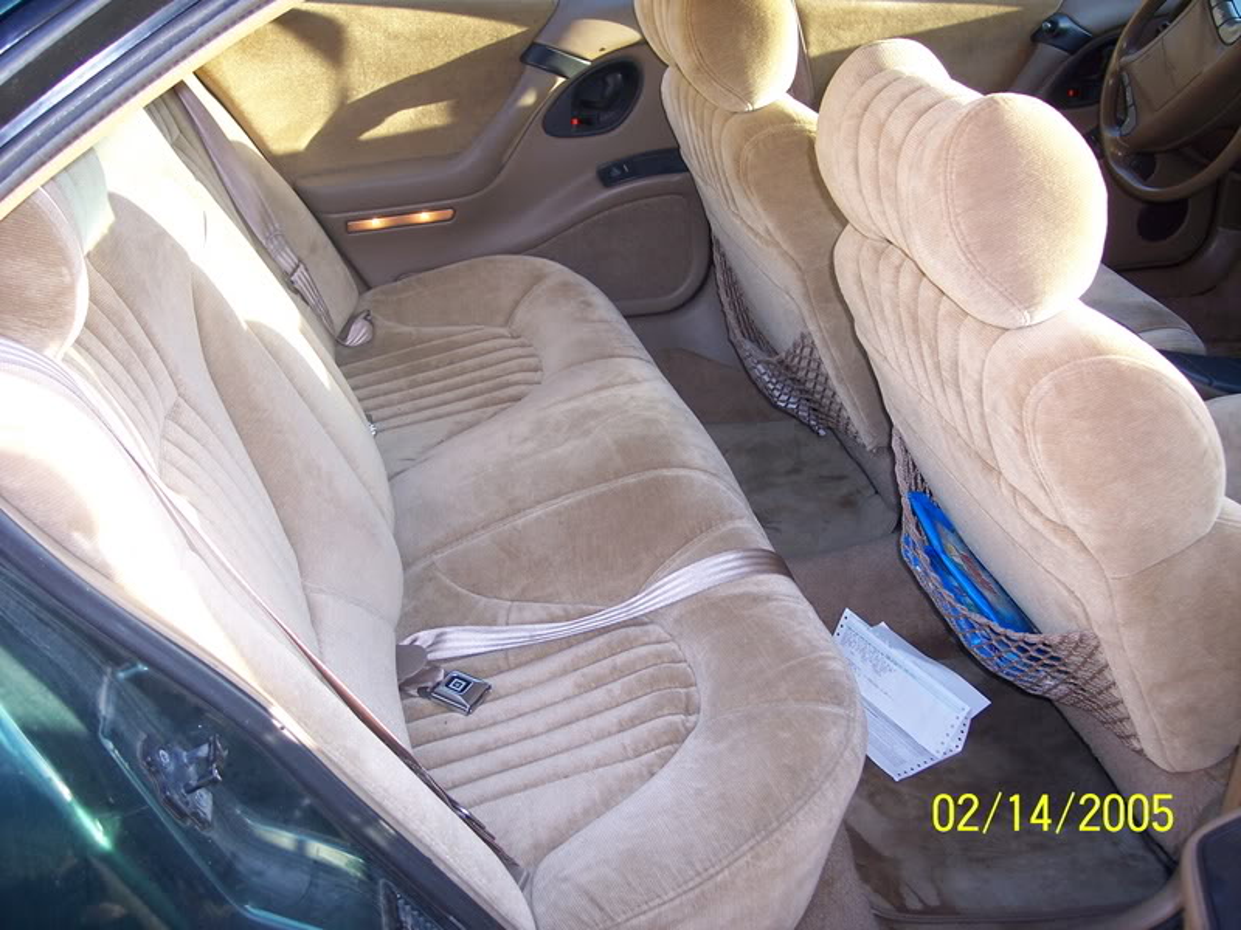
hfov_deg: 47.9
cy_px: 465
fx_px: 1398
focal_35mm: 39
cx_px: 620
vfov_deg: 36.8
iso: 100
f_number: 2.8
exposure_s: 1/60
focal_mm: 8
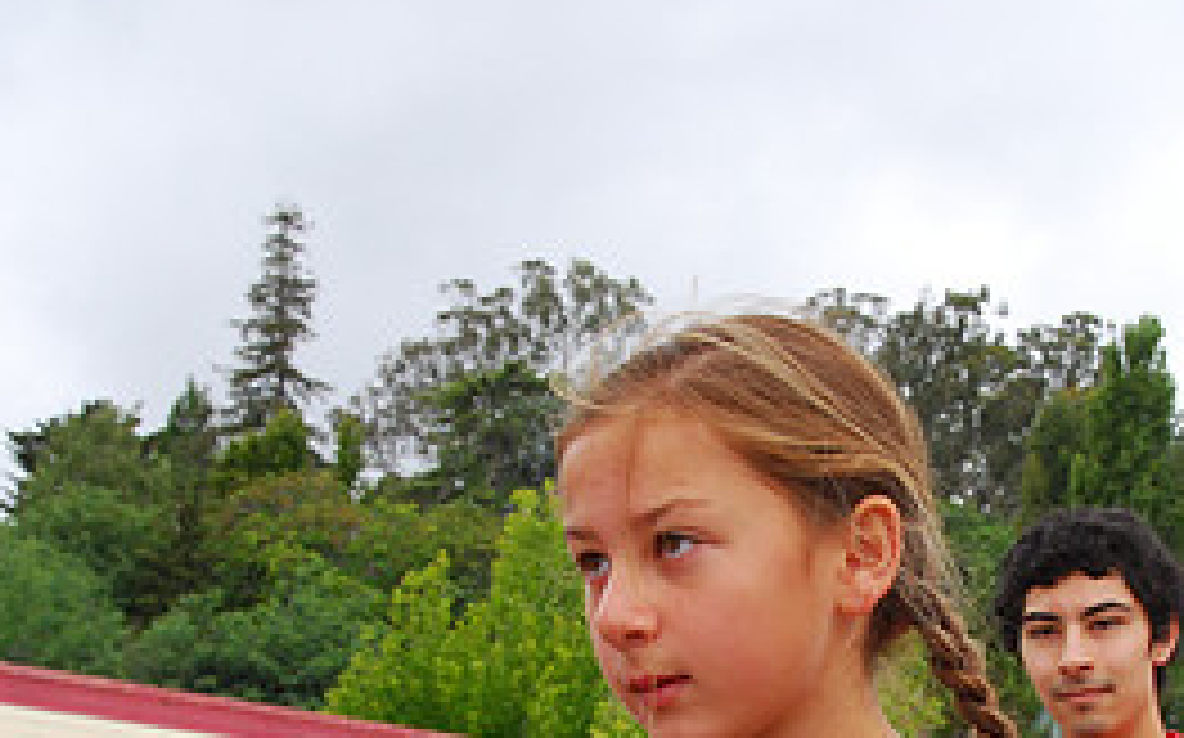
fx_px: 2939
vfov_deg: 14.1
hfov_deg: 22.7
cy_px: 752
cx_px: 815
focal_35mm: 91
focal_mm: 27
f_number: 8
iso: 250
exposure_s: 1/180
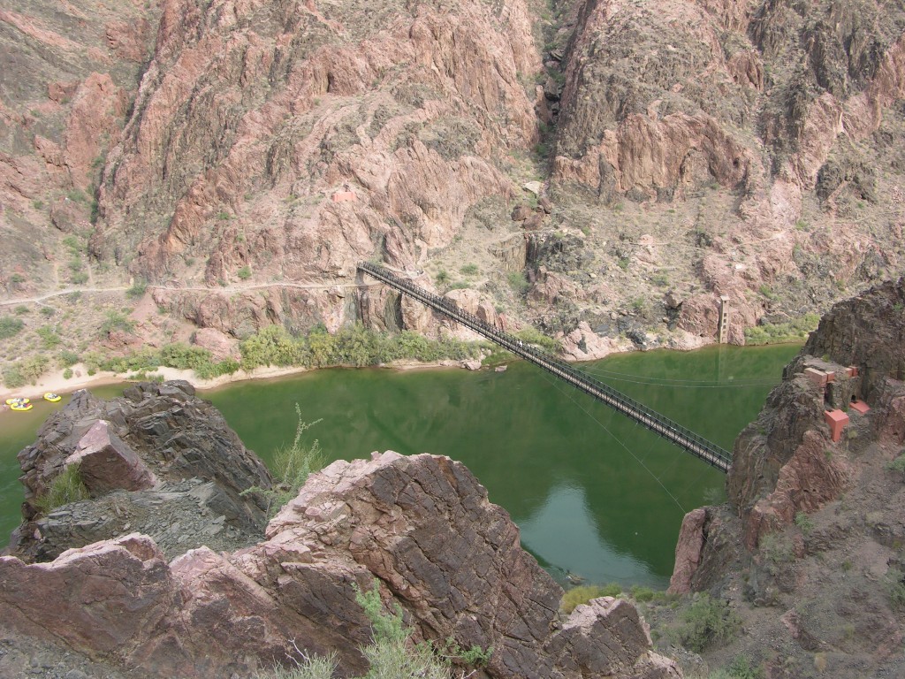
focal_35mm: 35
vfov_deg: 40.7
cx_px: 452
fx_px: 915
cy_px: 340
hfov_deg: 52.6
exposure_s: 1/101
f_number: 4.5
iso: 50
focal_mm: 8.9
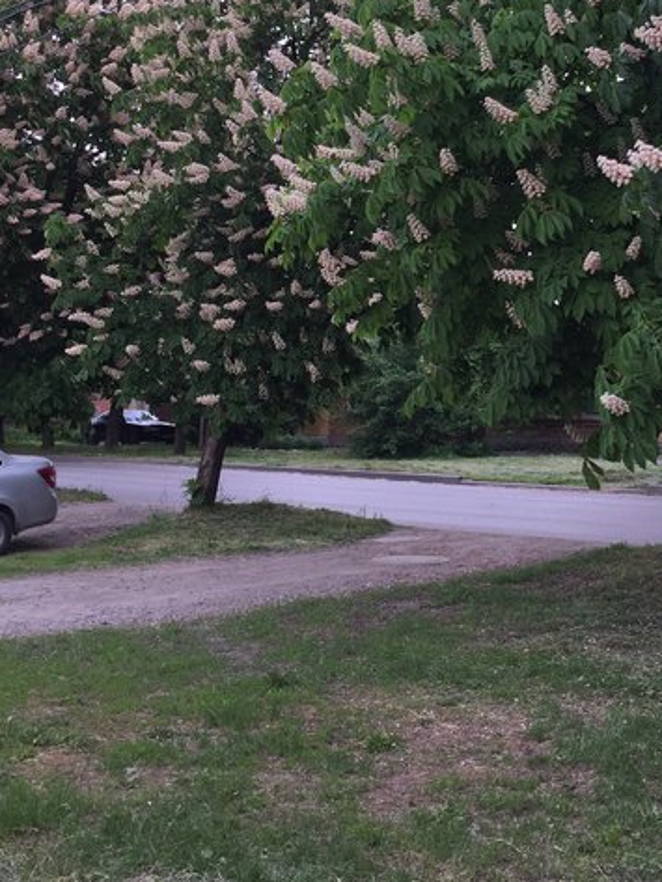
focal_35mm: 49
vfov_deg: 37.9
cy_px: 218
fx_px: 1249
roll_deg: +0.2
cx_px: 468
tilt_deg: +8.6
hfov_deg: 29.4
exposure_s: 1/137
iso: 32
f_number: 2.2
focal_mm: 4.15
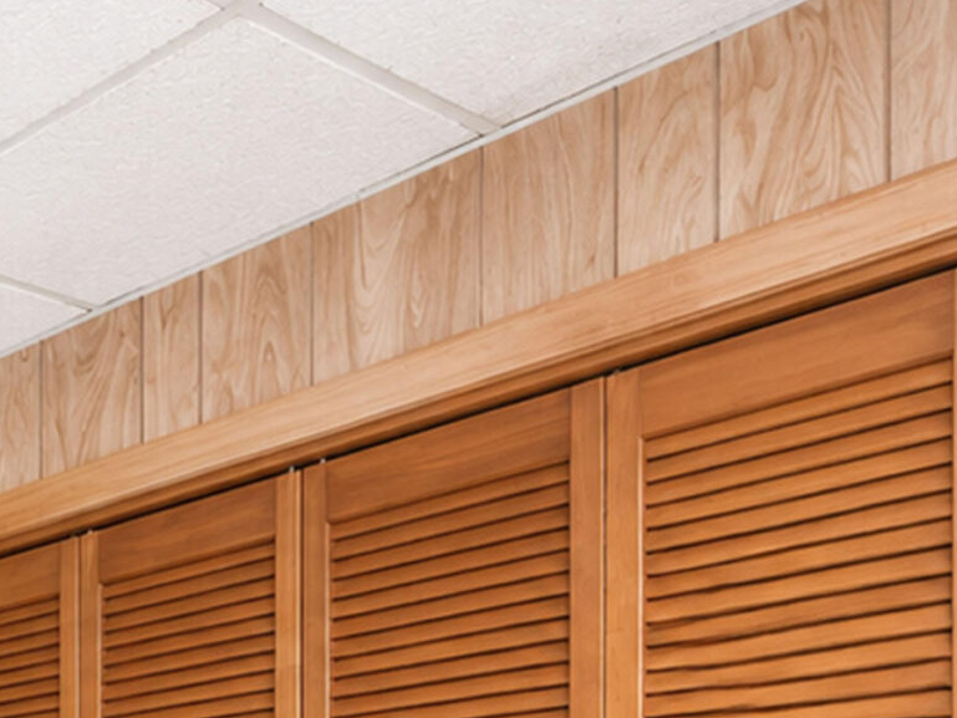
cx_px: -579
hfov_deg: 25.6
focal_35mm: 48
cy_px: 956
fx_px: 1327
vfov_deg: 25.6
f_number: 7.1
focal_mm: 10
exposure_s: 1/60
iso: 2000
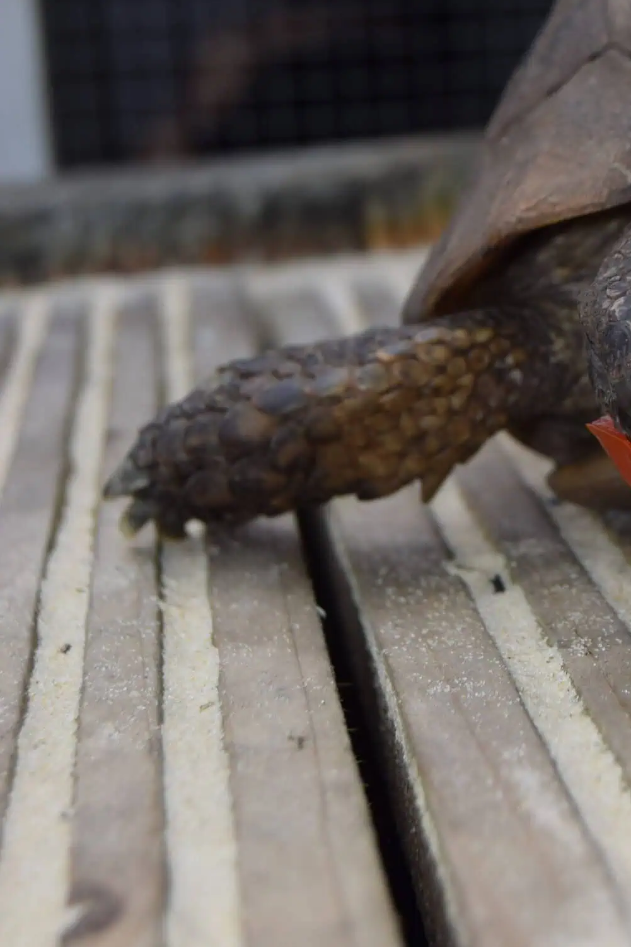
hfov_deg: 15.6
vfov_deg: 23.3
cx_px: 537
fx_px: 2287
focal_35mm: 87
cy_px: 321
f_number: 5.6
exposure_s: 1/125
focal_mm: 34
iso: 160
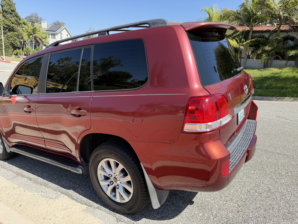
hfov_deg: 71.6
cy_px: 112
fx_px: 207
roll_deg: -3.4
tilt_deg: -13.9
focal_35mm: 24
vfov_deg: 56.8
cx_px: 149
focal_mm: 6.76
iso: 80
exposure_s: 1/1901
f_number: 1.78
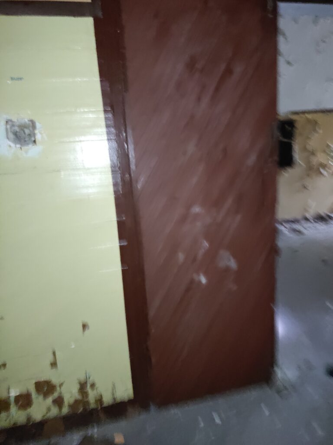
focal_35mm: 25
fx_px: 321
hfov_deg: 54.9
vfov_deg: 69.4
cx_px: 166
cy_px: 222
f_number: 1.79
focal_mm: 4.71
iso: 3034
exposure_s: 1/14
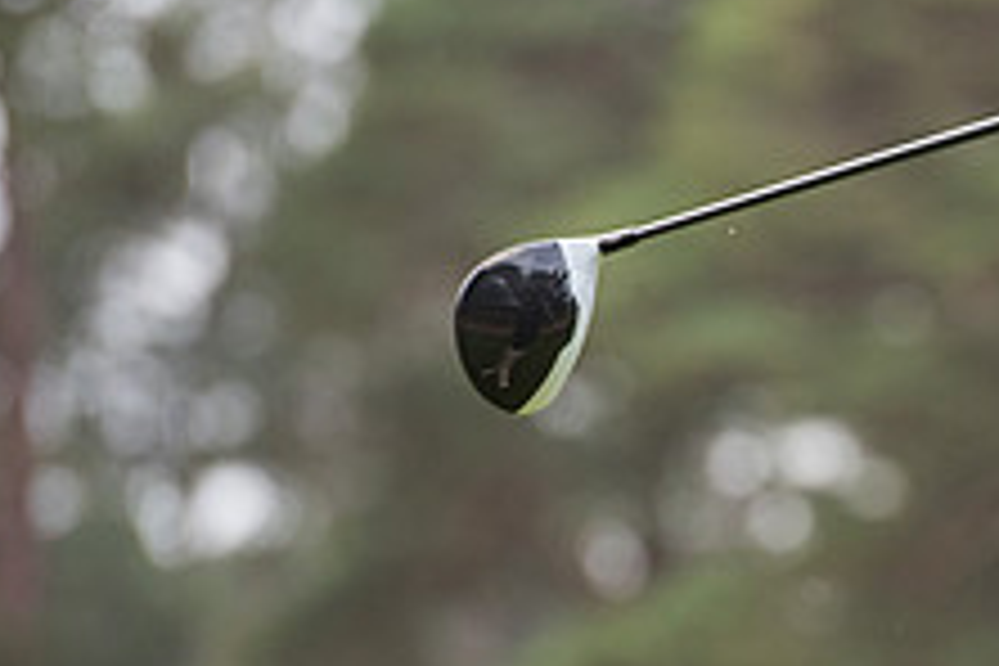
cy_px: 475
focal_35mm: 522
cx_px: 1062
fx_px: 14484
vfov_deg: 2.6
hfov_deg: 3.9
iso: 1000
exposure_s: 1/1250
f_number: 4
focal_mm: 200
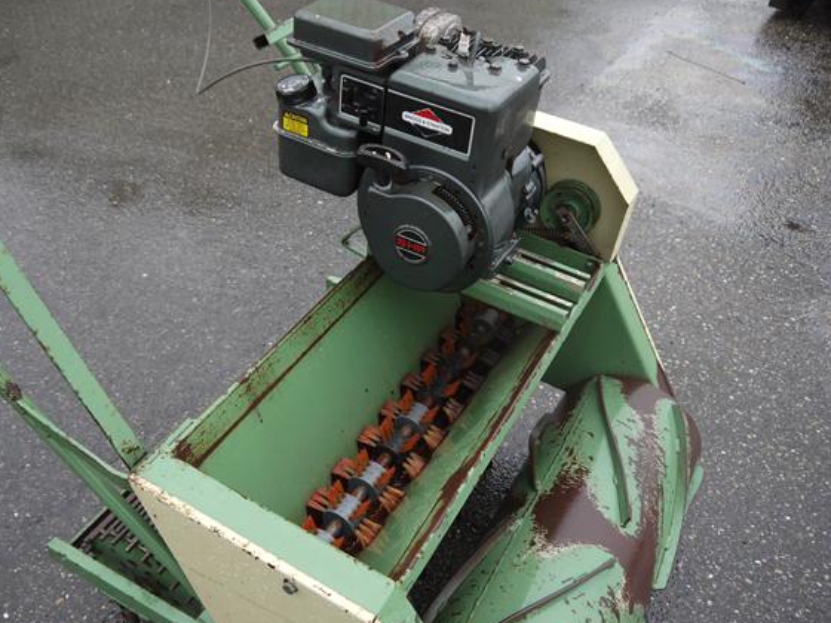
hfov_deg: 56.6
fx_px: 768
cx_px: 358
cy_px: 335
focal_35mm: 32
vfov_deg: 44.1
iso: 320
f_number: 3.5
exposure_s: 1/60
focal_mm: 14
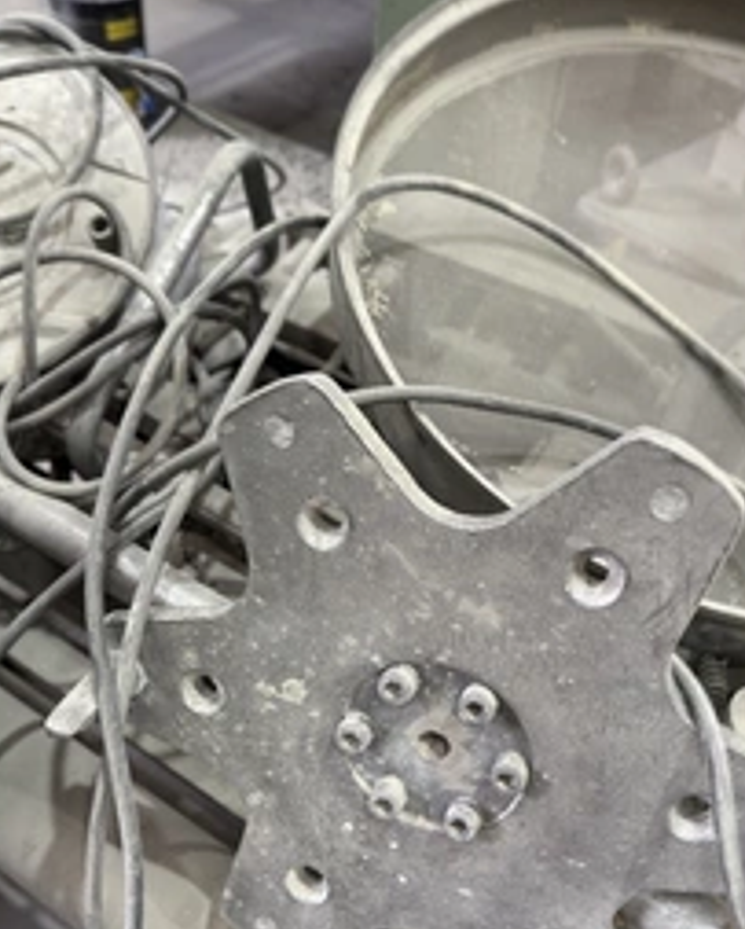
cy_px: 610
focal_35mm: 37
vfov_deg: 48.3
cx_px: 411
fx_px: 1018
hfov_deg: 40.2
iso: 125
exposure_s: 1/50
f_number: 1.78
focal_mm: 6.76
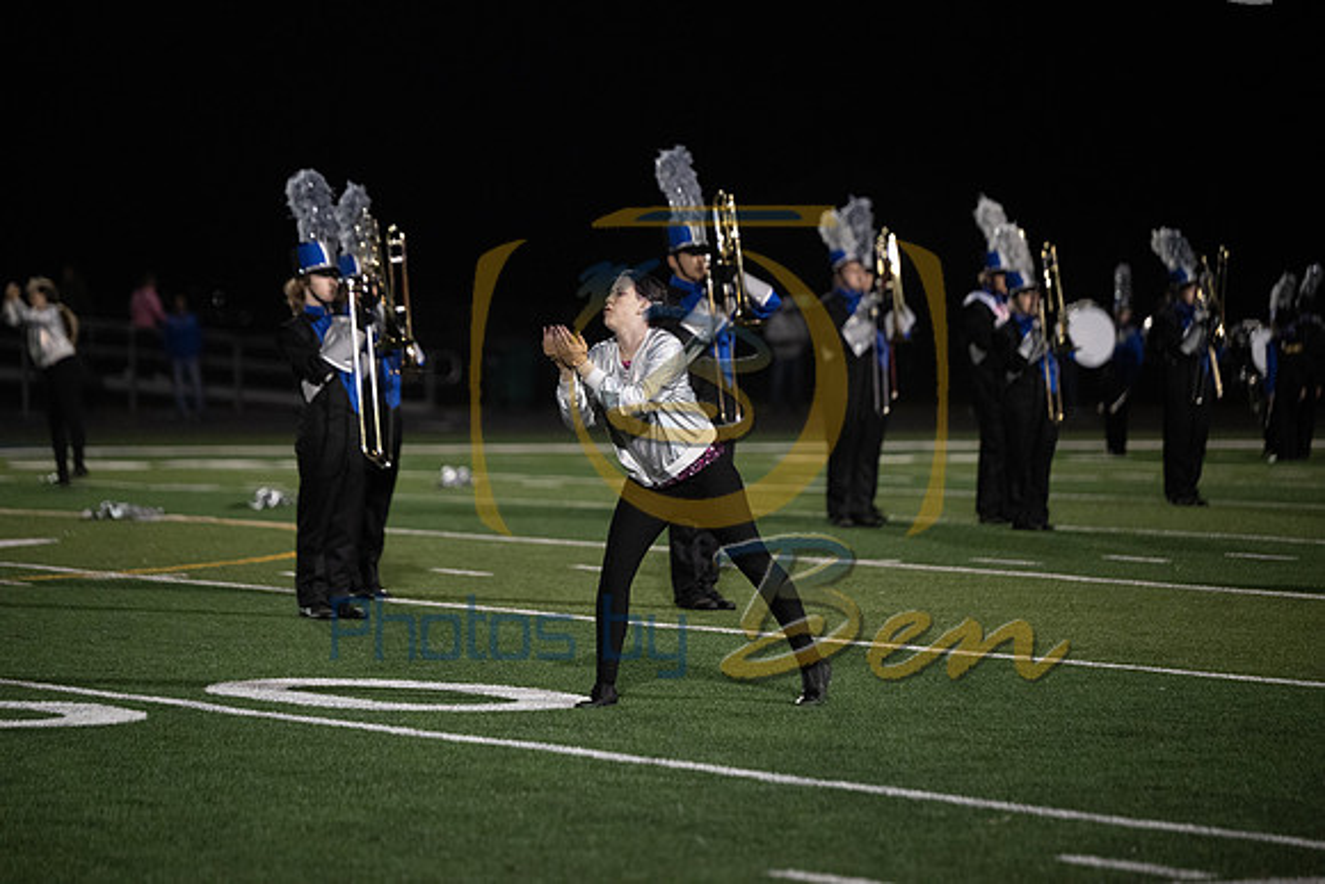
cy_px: 442
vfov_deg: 8.6
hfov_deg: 12.8
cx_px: 662
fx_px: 5890
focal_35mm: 160
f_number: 2.8
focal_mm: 160
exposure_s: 1/1250
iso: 5000
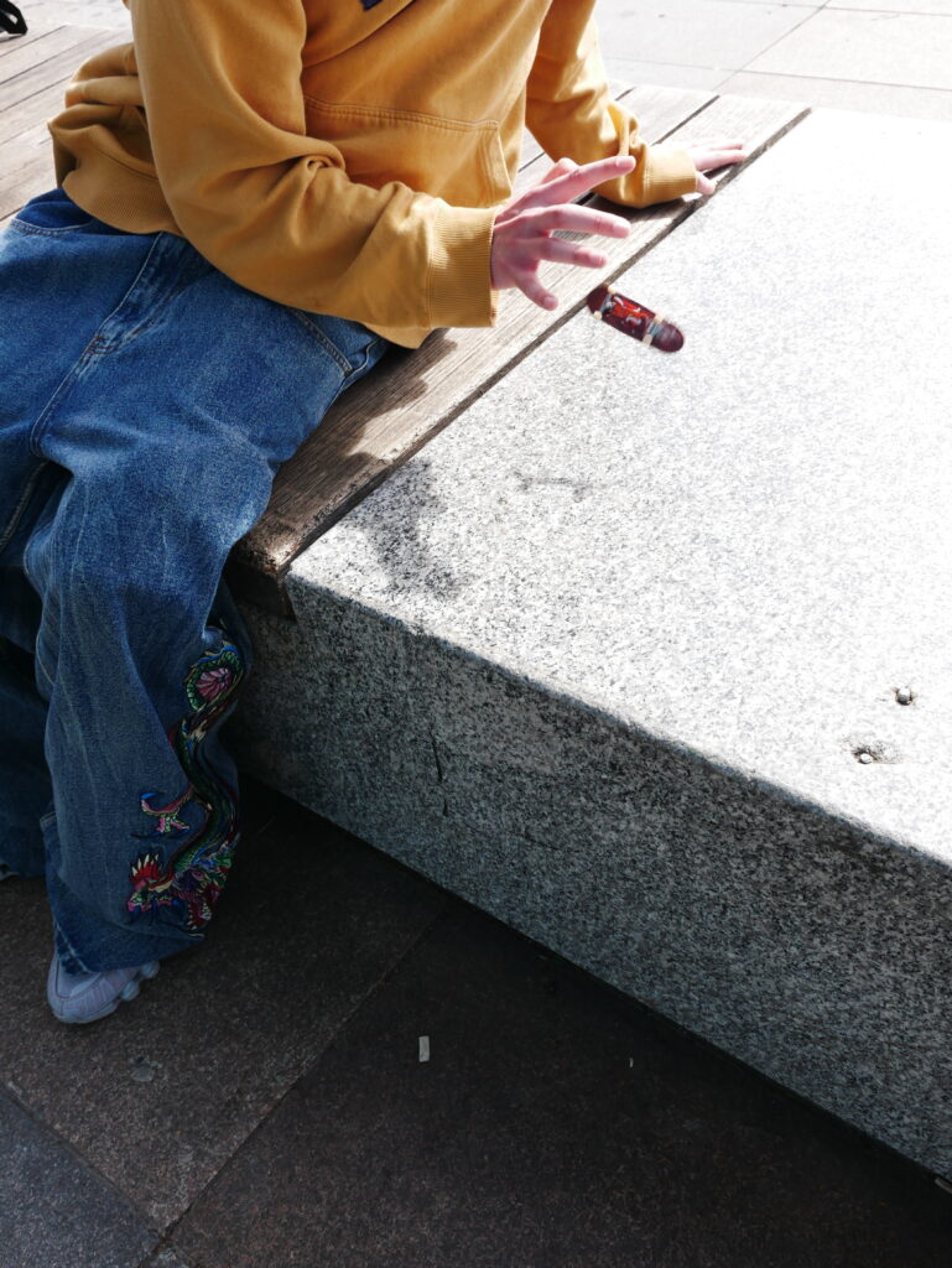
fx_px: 1246
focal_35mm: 34
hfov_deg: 41.8
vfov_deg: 53.9
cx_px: 476
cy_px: 634
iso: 200
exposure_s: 1/160
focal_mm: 17
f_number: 7.1
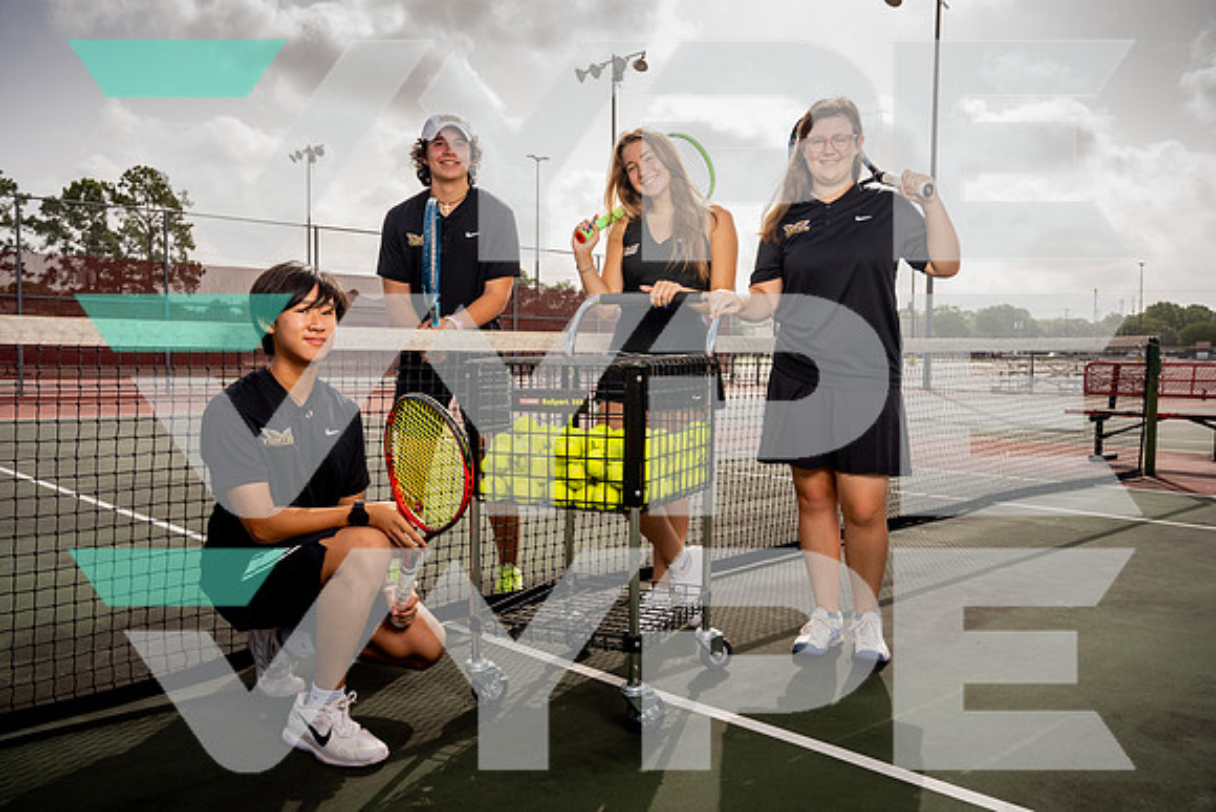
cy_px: 406
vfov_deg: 43.6
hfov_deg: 61.9
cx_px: 608
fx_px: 1014
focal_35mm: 30
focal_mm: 30
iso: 50
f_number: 6.3
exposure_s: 1/250
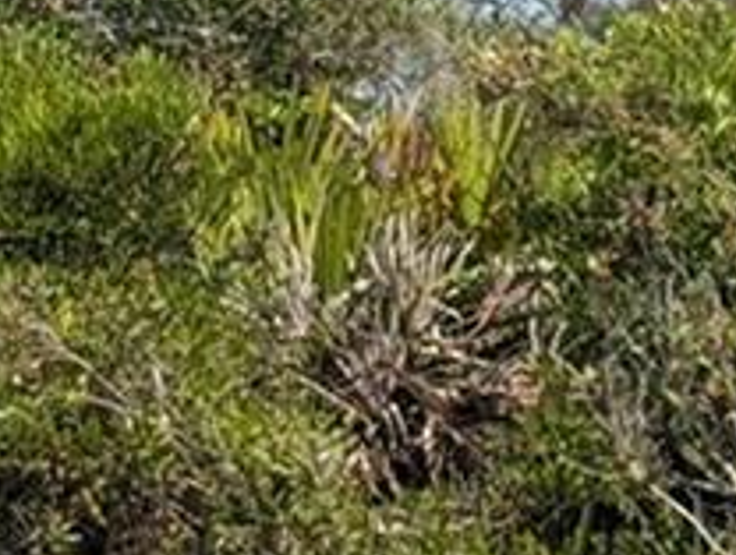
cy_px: 198
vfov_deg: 8.1
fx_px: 3921
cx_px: 2187
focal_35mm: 184
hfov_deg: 8.8
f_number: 1.68
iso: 23
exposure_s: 1/1073
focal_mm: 6.9
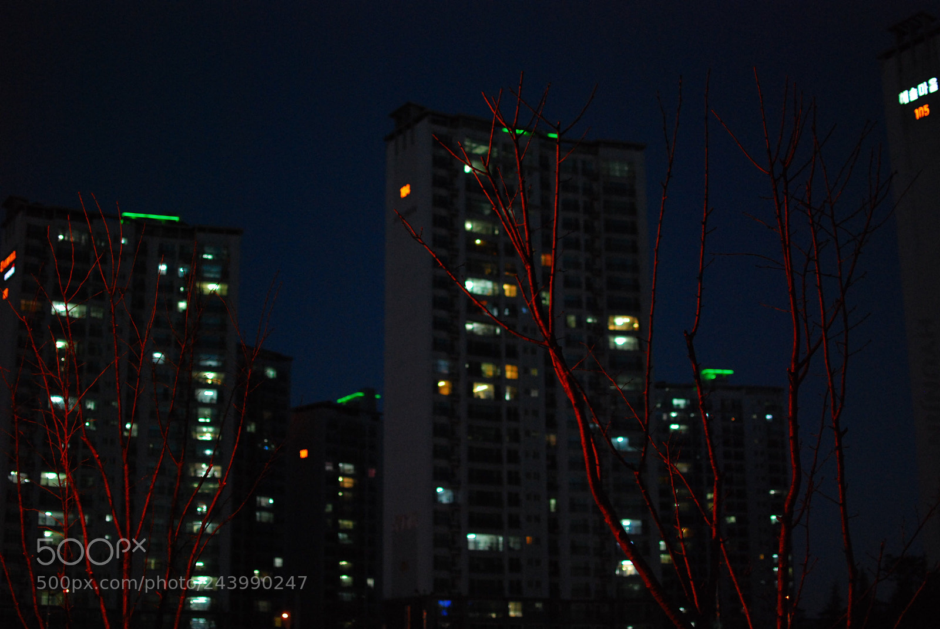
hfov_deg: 37.8
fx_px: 1372
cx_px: 470
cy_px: 314
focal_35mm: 52
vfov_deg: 25.8
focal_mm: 35
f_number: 1.8
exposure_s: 1/80
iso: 800
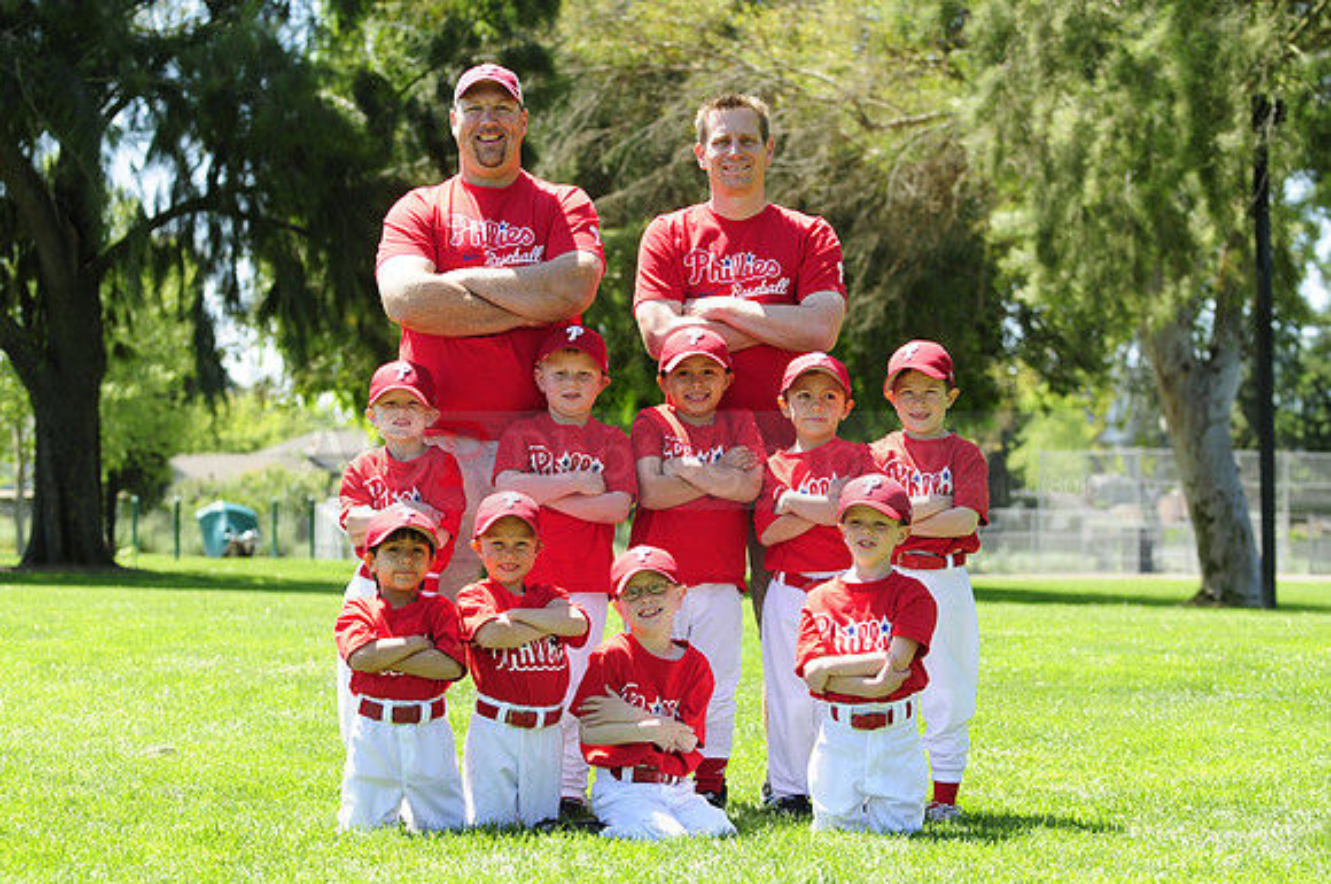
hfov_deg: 19.5
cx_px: 666
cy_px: 442
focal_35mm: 105
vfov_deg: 13.0
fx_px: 3877
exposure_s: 1/500
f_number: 4.5
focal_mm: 70
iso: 200
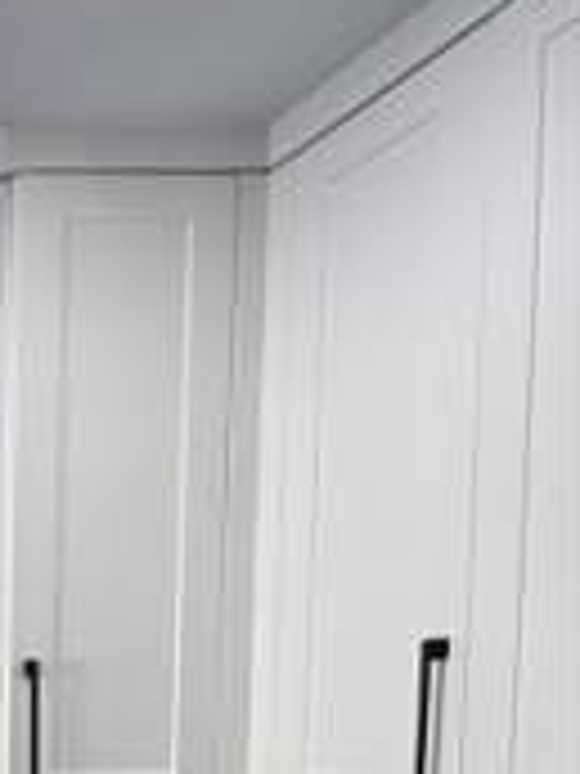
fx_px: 1162
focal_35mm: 52
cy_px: 810
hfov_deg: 19.8
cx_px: -490
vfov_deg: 33.1
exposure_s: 1/99
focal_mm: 2.22
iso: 160
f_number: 2.2
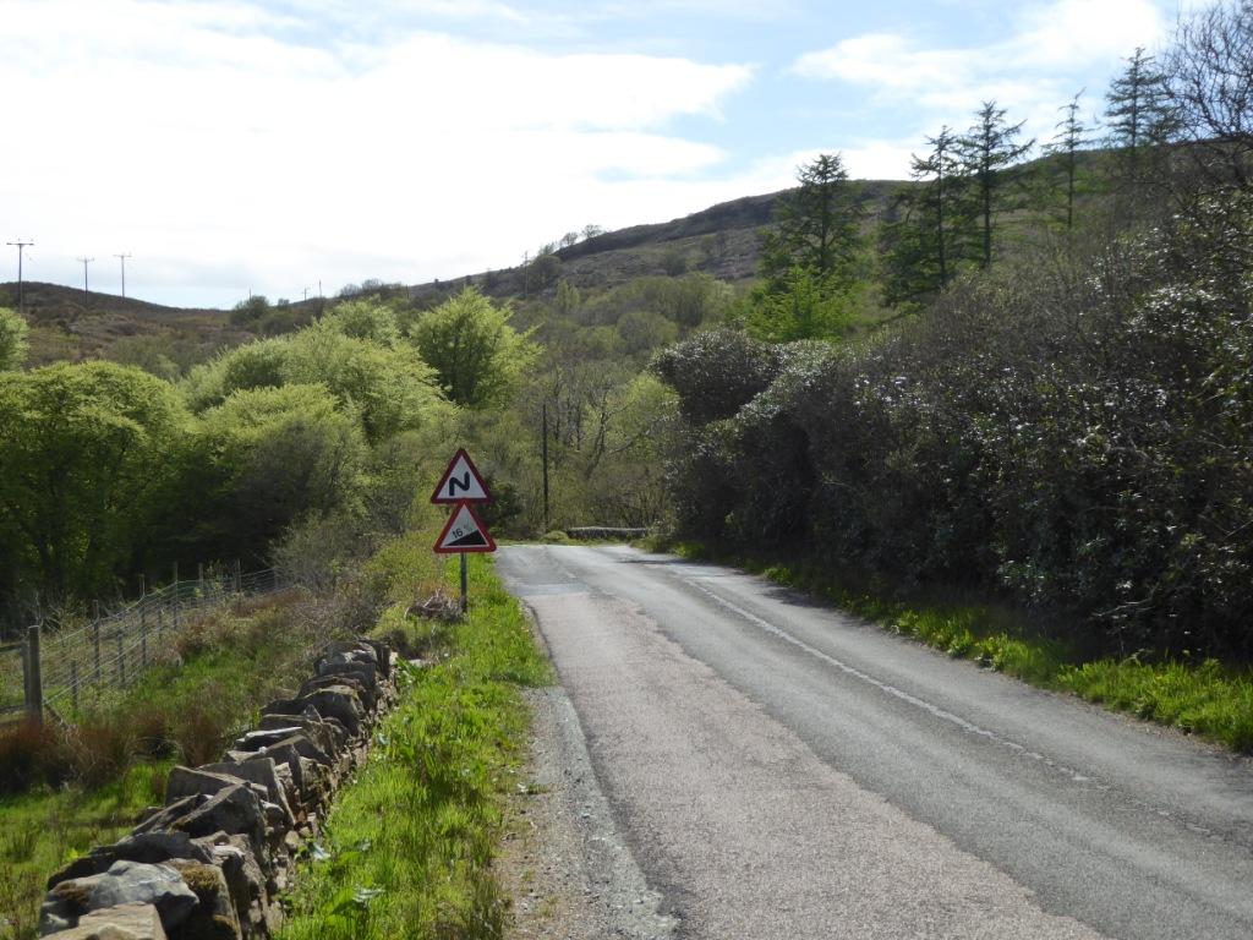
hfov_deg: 41.2
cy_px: 470
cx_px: 626
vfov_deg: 31.5
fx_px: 1665
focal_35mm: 46
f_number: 3.9
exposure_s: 1/800
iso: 160
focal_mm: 7.8
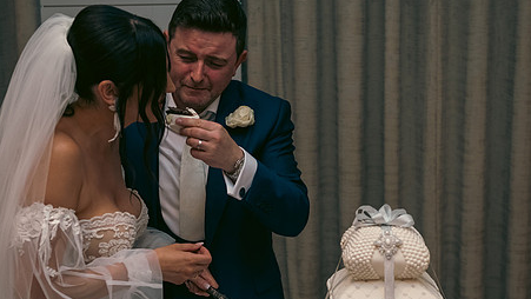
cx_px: 263
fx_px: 986
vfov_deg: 17.2
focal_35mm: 70
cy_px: 196
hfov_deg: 30.1
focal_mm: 52
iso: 800
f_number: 3.5
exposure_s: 1/160
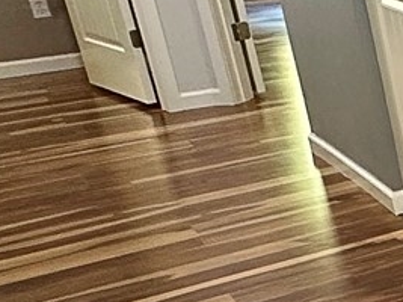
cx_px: 1020
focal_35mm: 84
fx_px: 977
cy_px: 119
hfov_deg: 14.0
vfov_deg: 17.5
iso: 500
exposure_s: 1/60
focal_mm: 2.22
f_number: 2.2
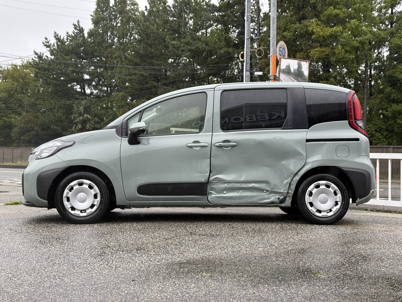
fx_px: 557
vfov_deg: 30.3
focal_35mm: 48
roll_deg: -0.8
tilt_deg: +0.5
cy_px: 151
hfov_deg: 39.7
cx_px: 201
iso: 80
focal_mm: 6.76
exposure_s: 1/523
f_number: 1.78
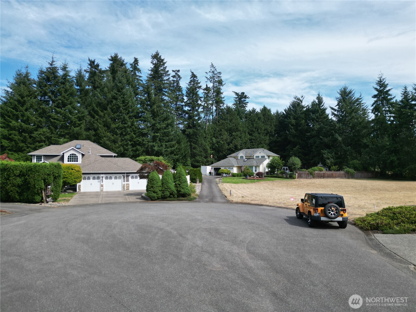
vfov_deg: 56.8
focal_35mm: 24
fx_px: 288
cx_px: 208
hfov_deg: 71.6
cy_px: 156
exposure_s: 1/2500
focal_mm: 6.72
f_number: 1.7
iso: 140
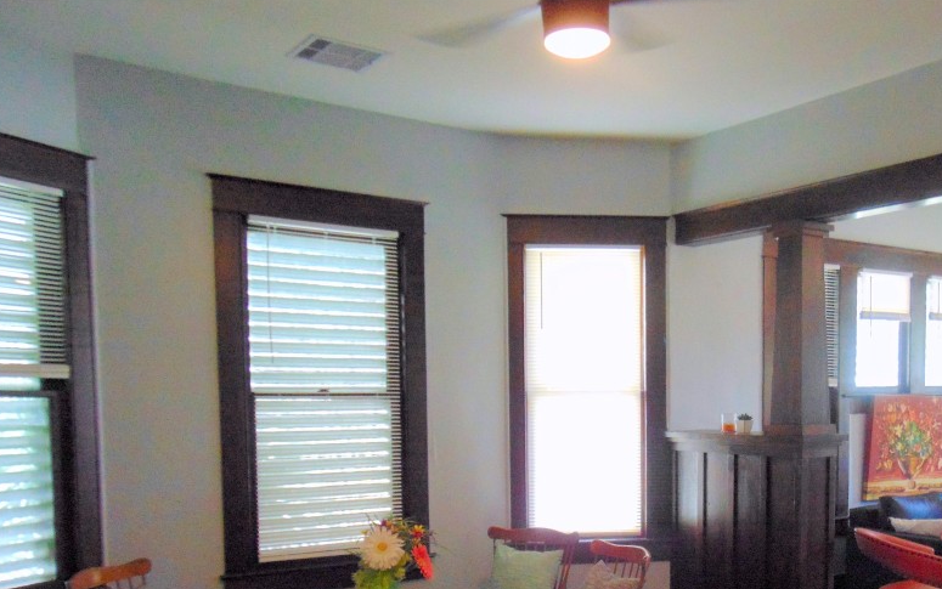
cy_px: 460
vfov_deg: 35.3
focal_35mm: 35
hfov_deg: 54.5
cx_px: 604
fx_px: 899
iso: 400
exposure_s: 1/50
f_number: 3
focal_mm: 4.5
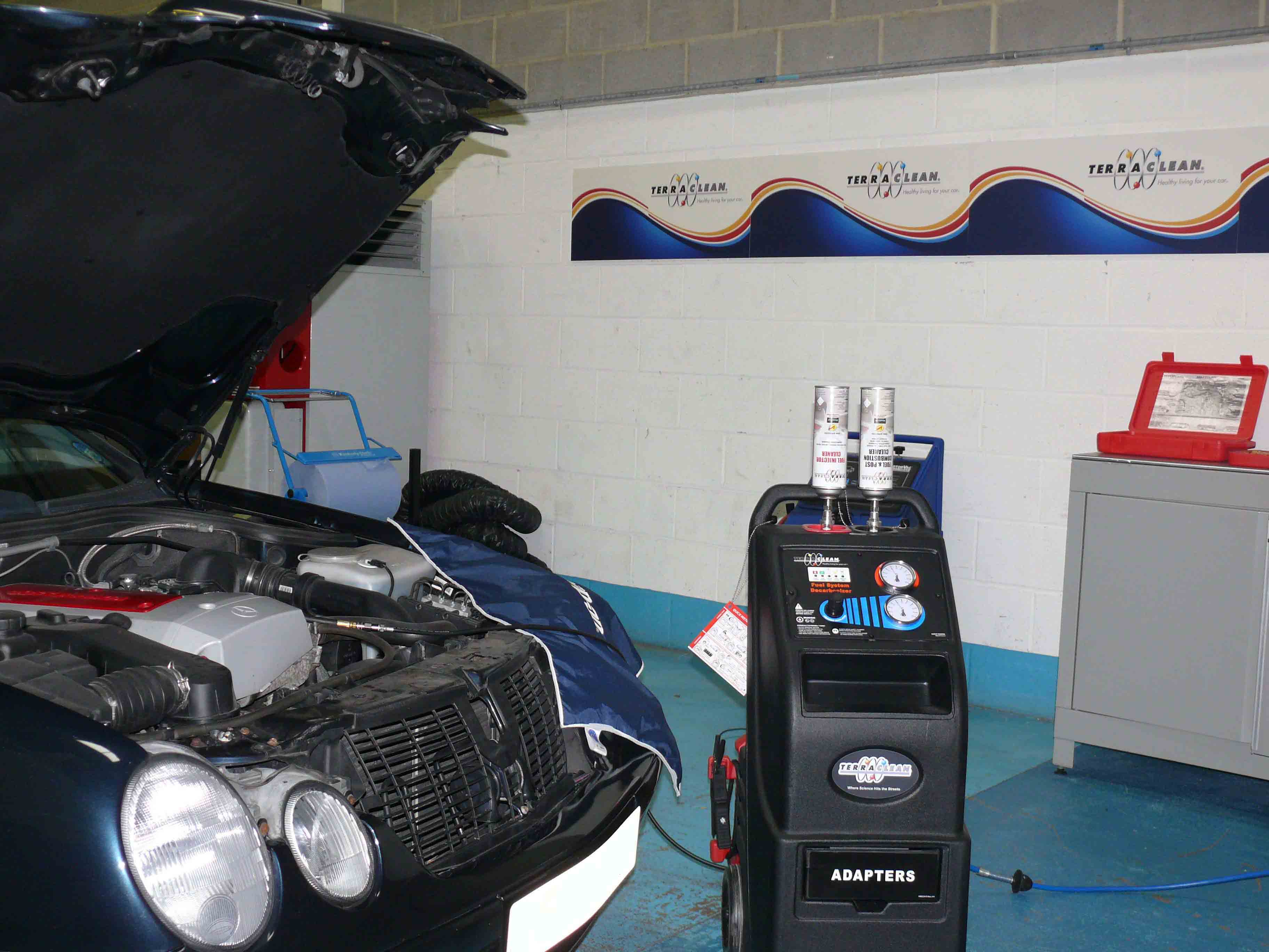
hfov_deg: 46.8
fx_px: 1466
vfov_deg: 36.0
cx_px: 634
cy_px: 476
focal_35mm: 40
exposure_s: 1/30
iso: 125
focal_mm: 8.4
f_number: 2.8
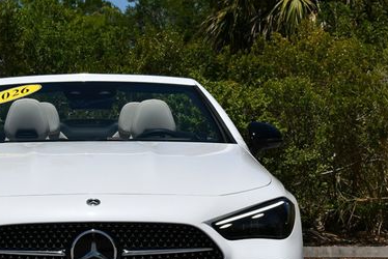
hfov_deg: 15.7
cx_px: 102
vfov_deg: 10.5
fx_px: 1402
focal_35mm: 130
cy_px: 221
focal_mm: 38
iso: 100
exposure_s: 1/400
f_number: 10
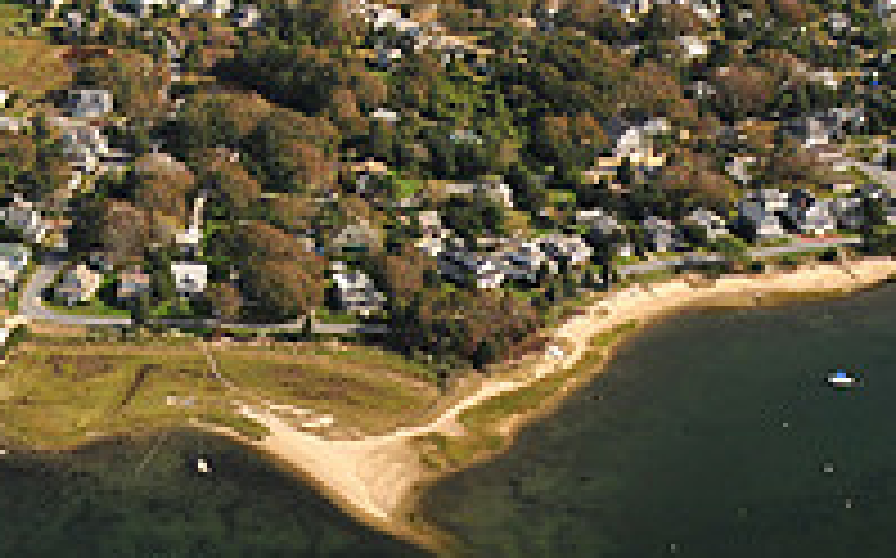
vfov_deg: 13.8
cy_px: -281
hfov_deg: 22.6
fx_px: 2171
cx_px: 50
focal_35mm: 89
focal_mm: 20
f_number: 5
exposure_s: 1/400
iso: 400
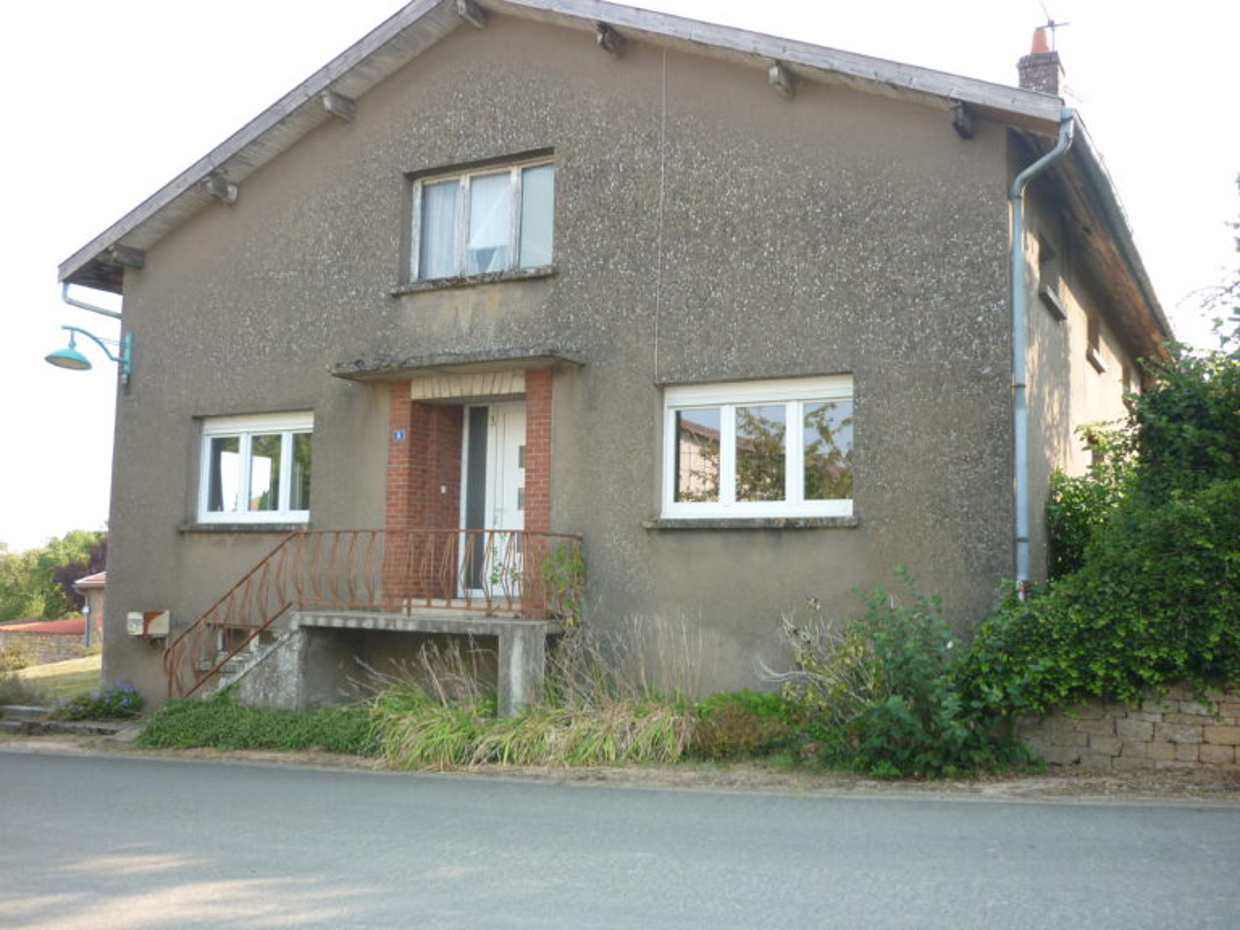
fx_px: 1182
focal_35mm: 33
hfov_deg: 55.4
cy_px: 465
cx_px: 620
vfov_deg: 42.9
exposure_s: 1/250
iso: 100
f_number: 2.8
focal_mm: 5.5
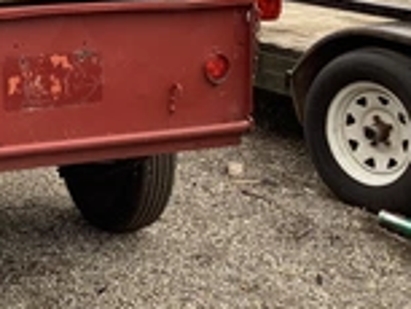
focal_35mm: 81
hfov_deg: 22.4
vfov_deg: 18.1
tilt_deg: -14.6
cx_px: -67
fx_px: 962
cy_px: 73
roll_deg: -0.7
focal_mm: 3.3
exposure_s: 1/153
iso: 25
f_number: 2.4
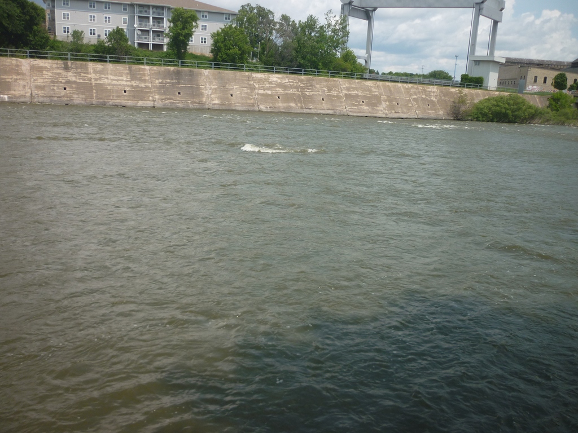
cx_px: 289
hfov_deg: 55.4
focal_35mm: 33
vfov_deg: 42.9
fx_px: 551
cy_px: 216
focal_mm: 5.5
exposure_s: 1/200
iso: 80
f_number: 8
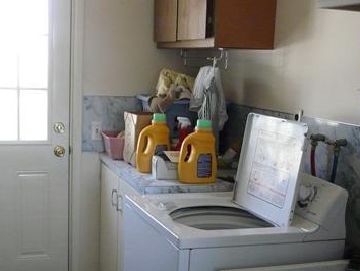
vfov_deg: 25.9
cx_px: 174
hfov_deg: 34.3
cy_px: 196
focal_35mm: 56
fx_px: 583
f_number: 2.8
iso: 400
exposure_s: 1/40
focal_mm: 5.1
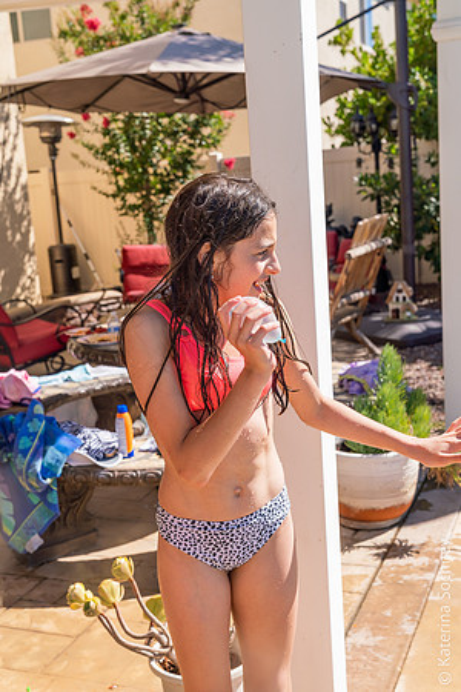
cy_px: 346
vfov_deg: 42.7
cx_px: 230
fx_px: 884
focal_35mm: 46
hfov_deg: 29.2
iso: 250
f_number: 6.3
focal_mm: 46
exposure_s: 1/800
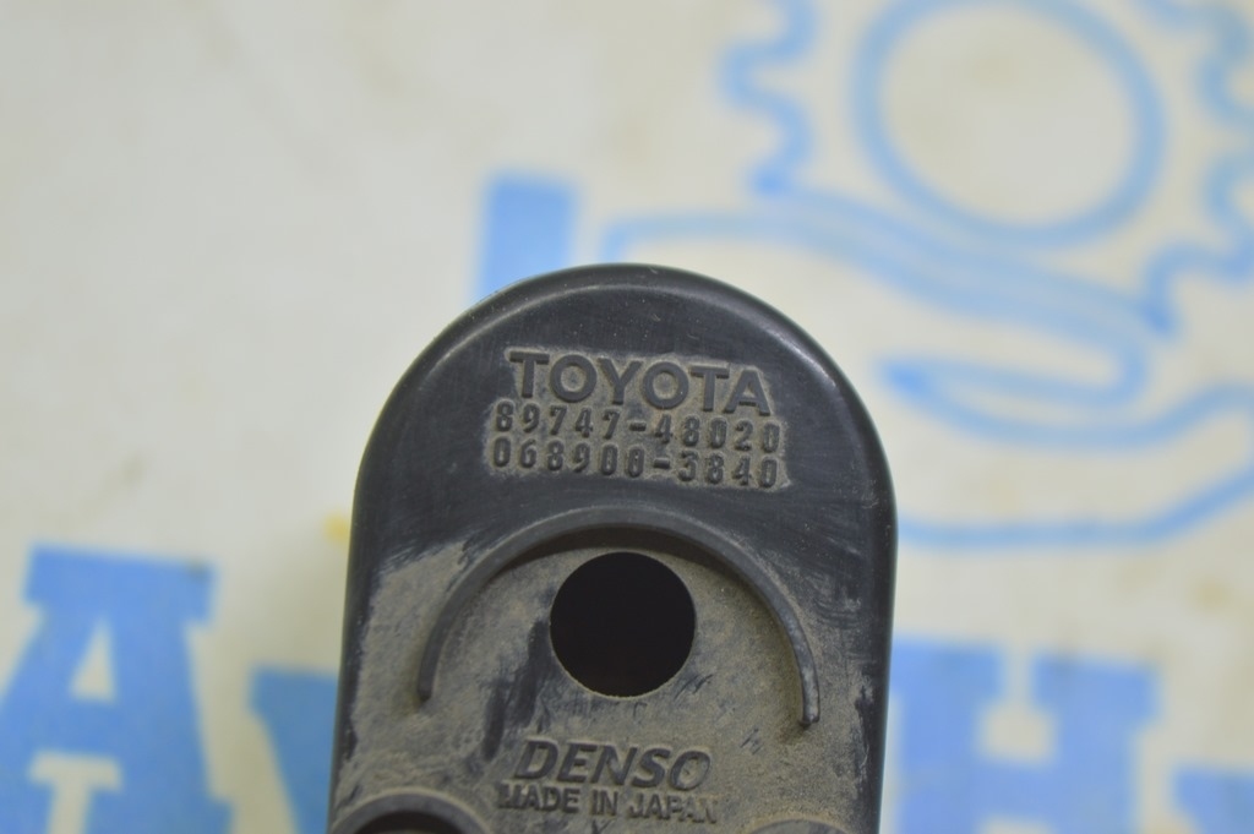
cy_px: 417
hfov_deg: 24.6
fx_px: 2871
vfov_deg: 16.5
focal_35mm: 82
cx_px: 627
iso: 400
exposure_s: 1/20
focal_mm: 55
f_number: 5.6
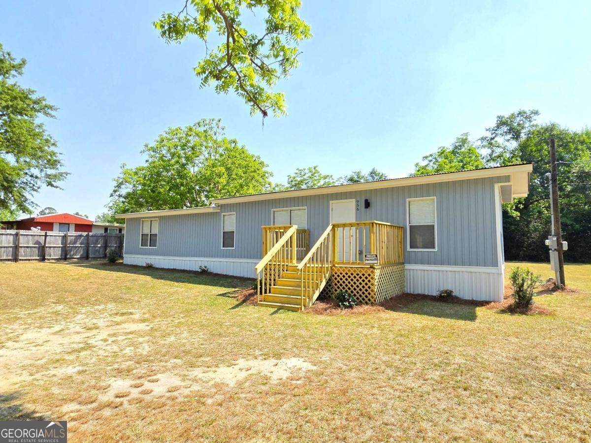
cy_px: 222
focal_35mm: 17
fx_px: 290
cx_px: 296
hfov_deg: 91.0
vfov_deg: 74.7
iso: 50
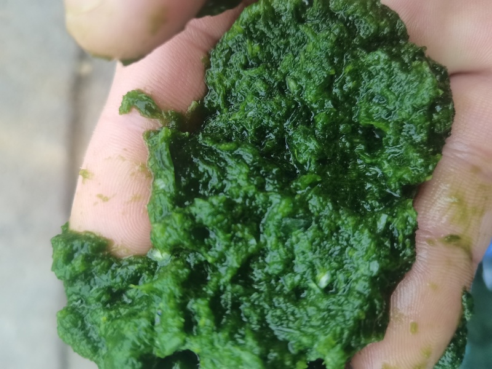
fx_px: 384
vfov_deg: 51.4
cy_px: 184
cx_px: 246
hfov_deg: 65.3
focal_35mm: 27
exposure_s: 1/25
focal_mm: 4.94
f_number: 1.9
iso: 640
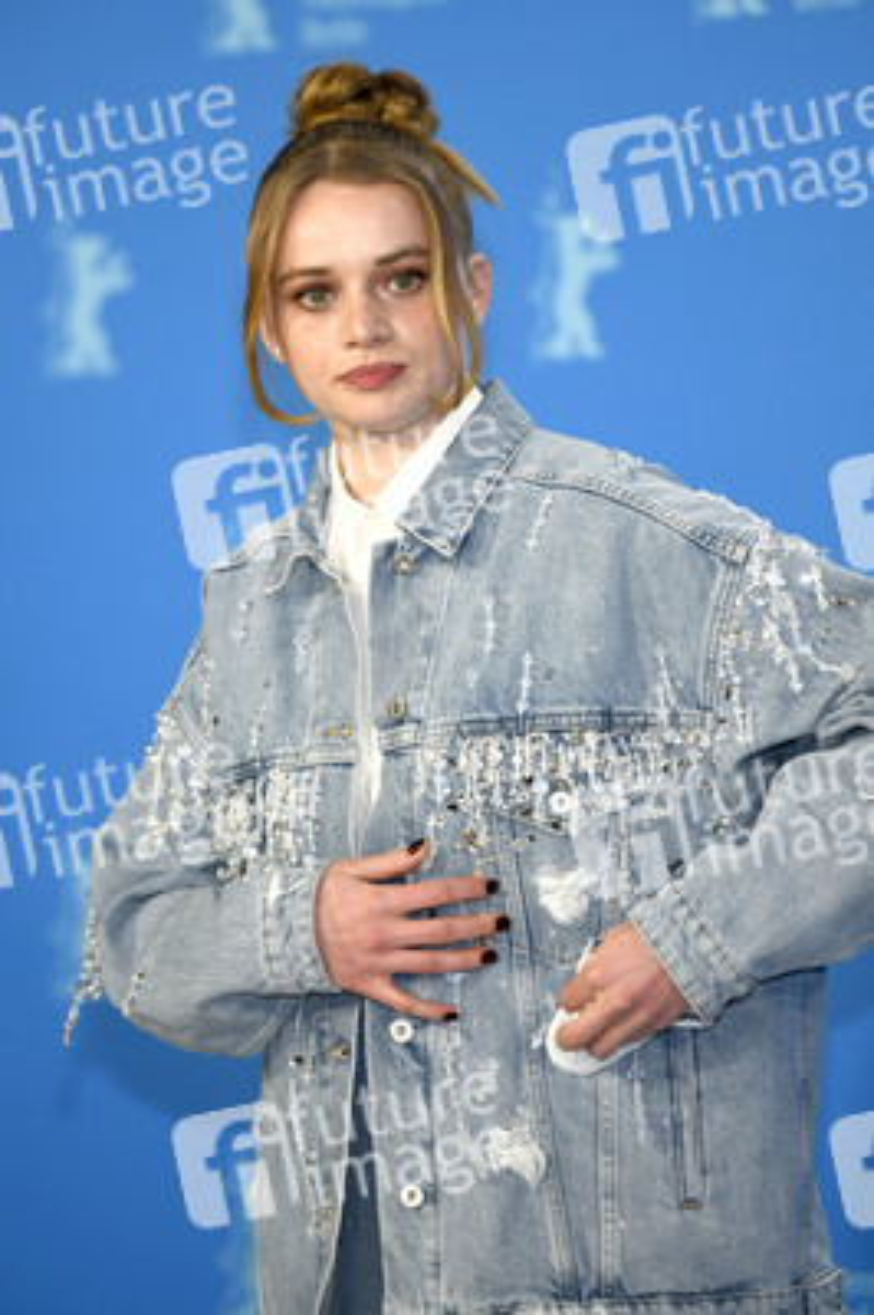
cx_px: 437
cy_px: 658
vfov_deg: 10.3
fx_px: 7295
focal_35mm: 200
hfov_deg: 6.9
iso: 800
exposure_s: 1/400
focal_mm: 200
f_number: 3.2
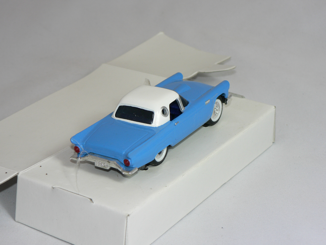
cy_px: 122
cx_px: 163
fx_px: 772
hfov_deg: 23.8
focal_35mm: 82
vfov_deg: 18.0
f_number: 3.2
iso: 80
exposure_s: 1/80
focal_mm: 13.7
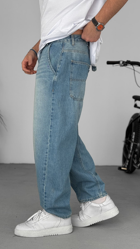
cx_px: 72
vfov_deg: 39.2
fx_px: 350
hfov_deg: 22.6
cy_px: 124
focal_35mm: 53
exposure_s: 1/140
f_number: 1.8
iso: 80
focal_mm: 6.76
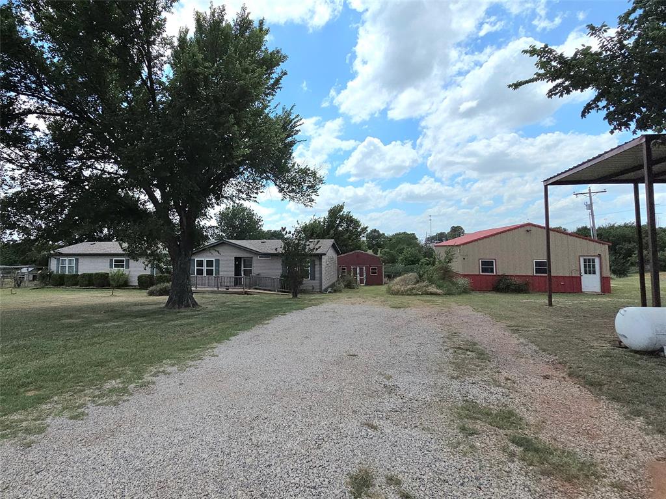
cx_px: 333
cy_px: 250
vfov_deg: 89.9
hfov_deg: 106.2
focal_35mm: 13
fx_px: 250
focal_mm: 2.2
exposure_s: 1/5000
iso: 50
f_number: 2.2
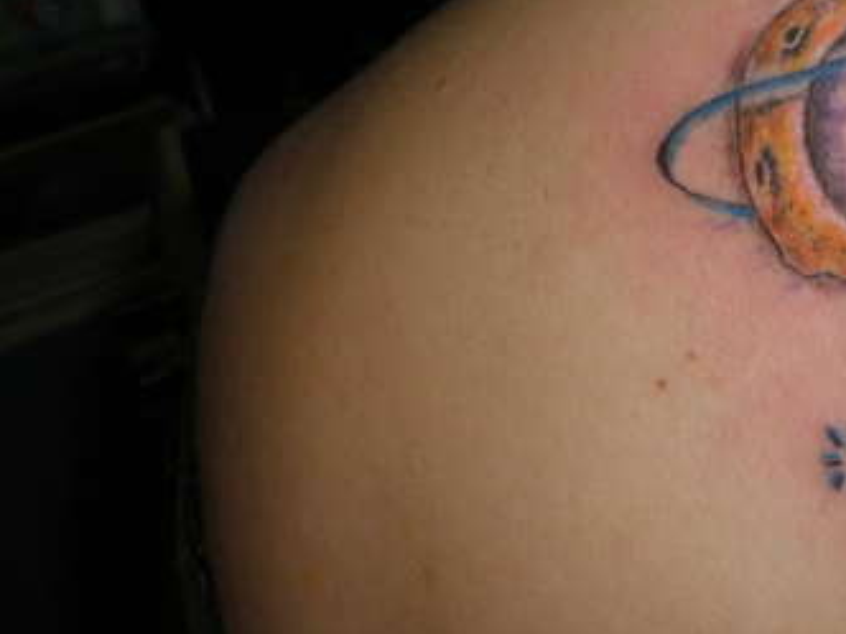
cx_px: 762
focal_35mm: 65
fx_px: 1589
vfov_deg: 22.4
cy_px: 176
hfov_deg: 28.7
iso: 160
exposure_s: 1/30
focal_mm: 6.3
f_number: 5.6
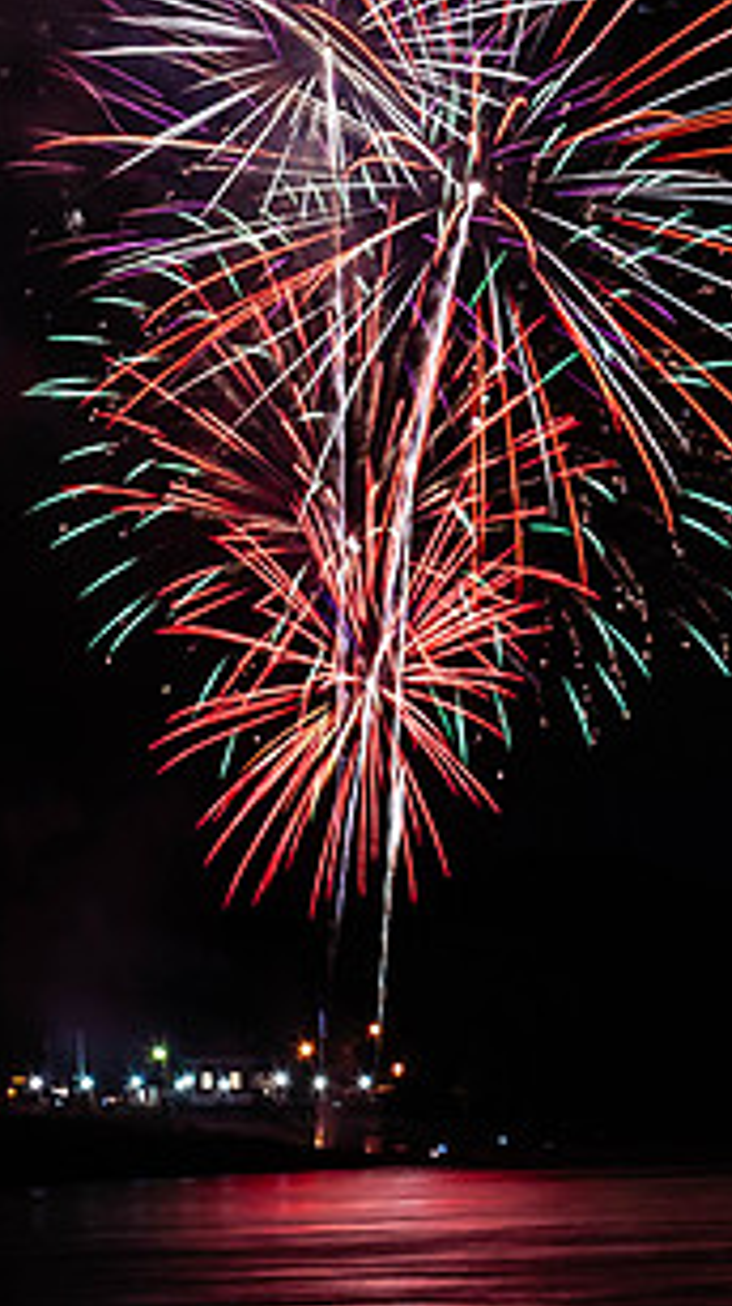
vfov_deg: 6.4
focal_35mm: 339
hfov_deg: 3.6
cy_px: 478
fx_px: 11733
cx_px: 1168
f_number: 13
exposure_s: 13
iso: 100
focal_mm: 75
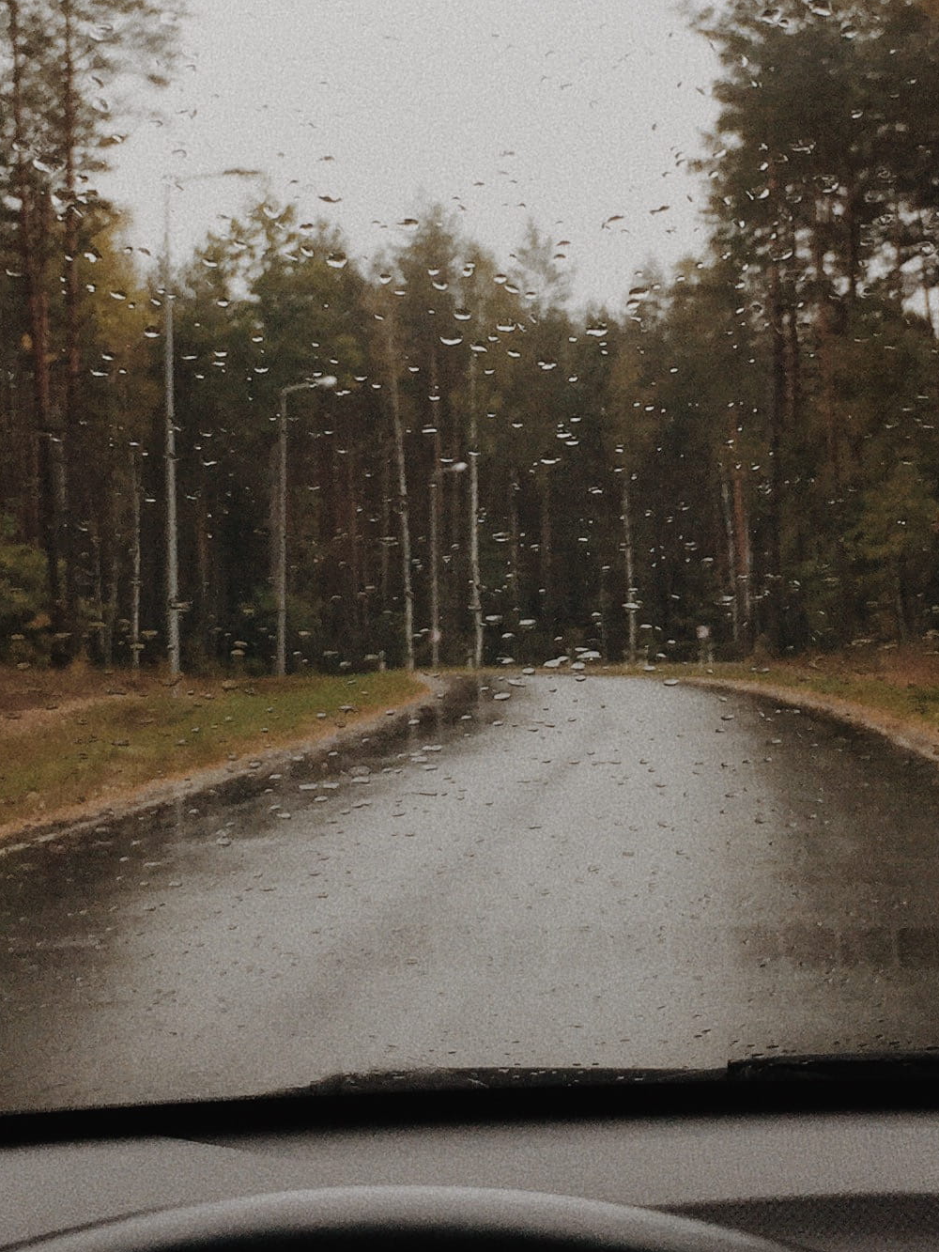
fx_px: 2568
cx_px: 577
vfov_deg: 27.2
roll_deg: +0.9
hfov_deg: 20.7
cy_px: 397
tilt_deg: +7.1
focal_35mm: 71
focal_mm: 4.15
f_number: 2.2
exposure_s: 1/116
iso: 32
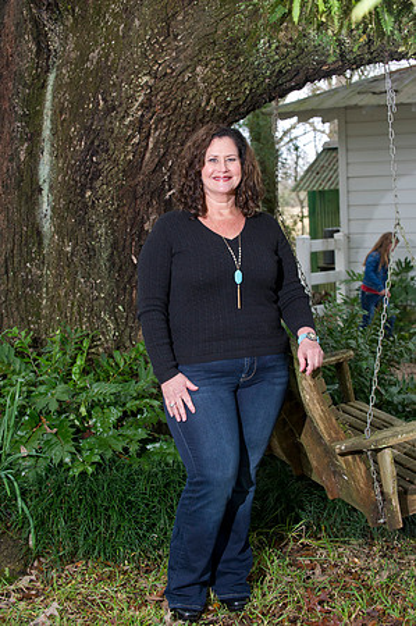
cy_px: 313
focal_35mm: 75
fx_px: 1303
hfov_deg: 18.1
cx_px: 208
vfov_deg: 27.0
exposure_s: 1/100
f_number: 6.3
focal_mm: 75
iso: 1250
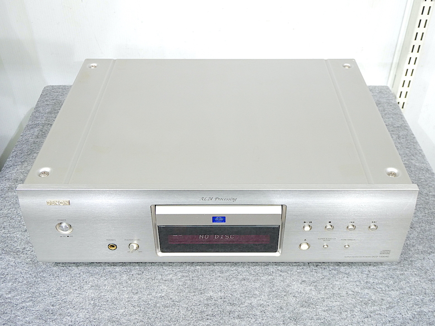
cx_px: 218
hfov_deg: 50.1
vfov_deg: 38.7
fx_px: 465
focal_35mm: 37
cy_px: 163
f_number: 3.7
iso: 200
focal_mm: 6.7
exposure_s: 1/10
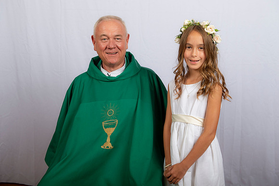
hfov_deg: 36.3
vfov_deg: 24.6
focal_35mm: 55
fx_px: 426
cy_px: 93
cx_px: 140
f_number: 8
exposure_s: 1/200
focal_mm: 55
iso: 320
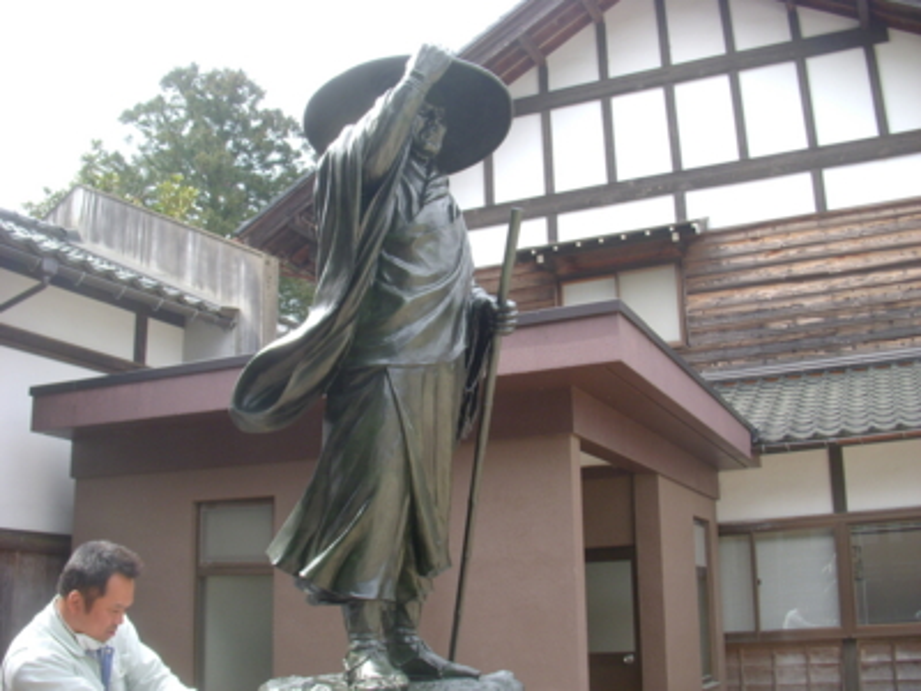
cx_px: 460
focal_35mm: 38
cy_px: 346
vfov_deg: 37.7
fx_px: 1011
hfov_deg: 49.0
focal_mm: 6.3
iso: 100
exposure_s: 1/200
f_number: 3.3
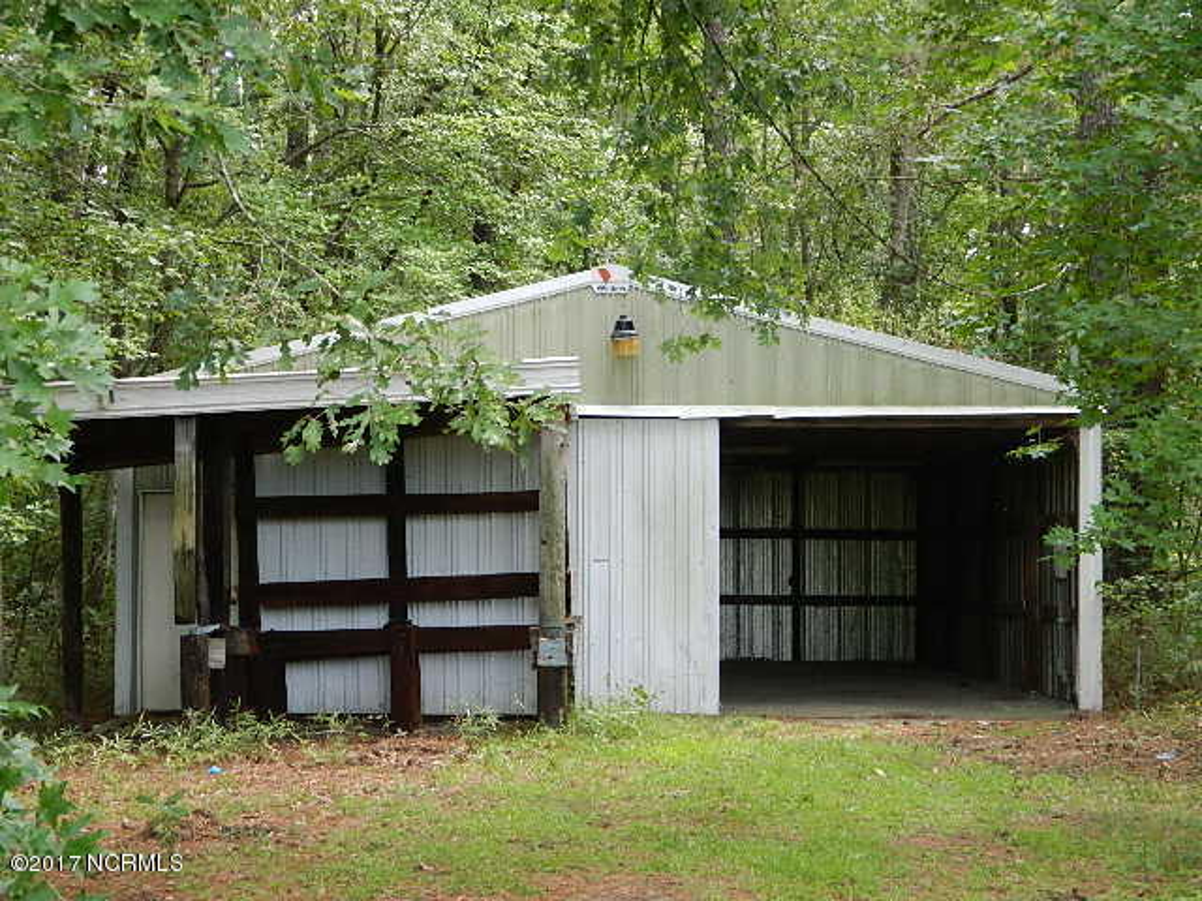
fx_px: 2431
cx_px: 601
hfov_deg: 27.8
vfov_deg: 21.0
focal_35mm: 70
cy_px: 450
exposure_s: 1/50
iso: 180
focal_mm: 12.6
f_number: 4
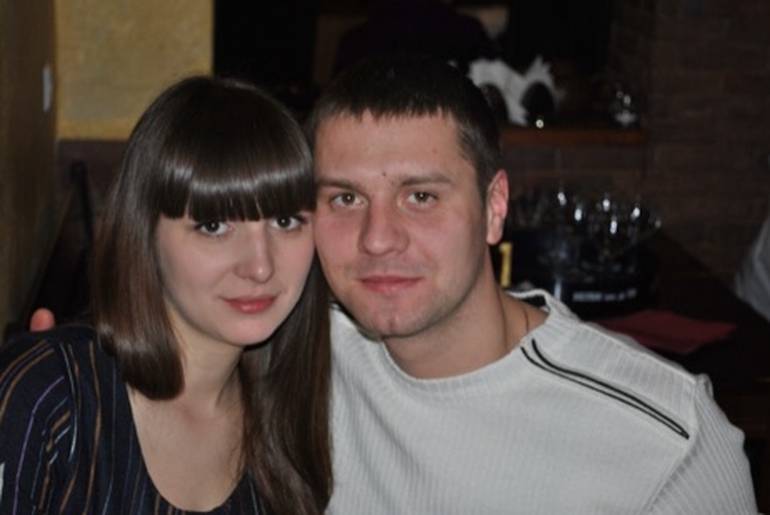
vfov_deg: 16.9
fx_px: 1734
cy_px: 262
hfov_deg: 25.0
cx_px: 382
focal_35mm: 81
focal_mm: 48
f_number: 5.3
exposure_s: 1/60
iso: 200
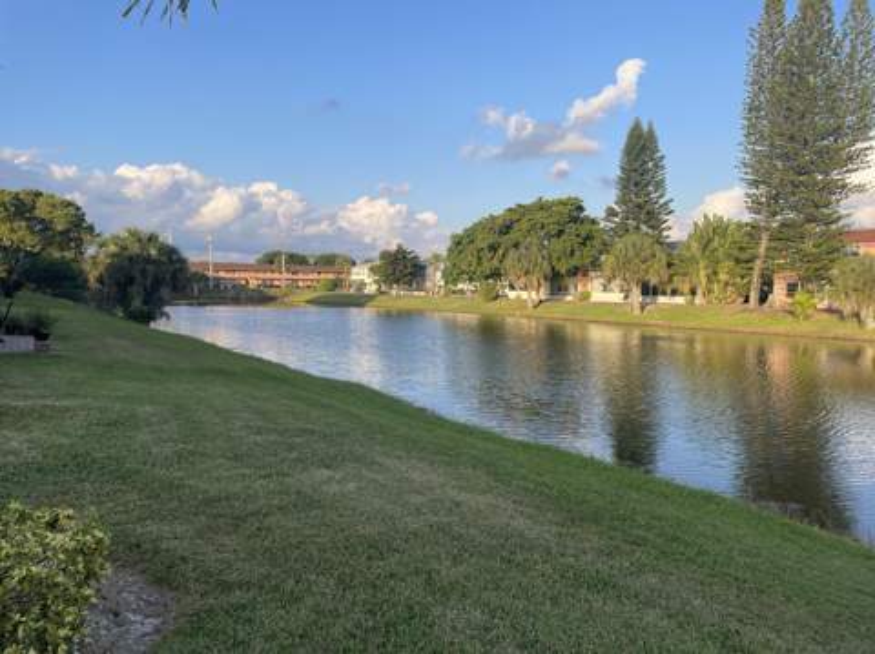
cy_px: 327
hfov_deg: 67.4
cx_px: 438
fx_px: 657
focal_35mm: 26
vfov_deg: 53.0
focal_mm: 4.2
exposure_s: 1/1595
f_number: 1.6
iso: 32
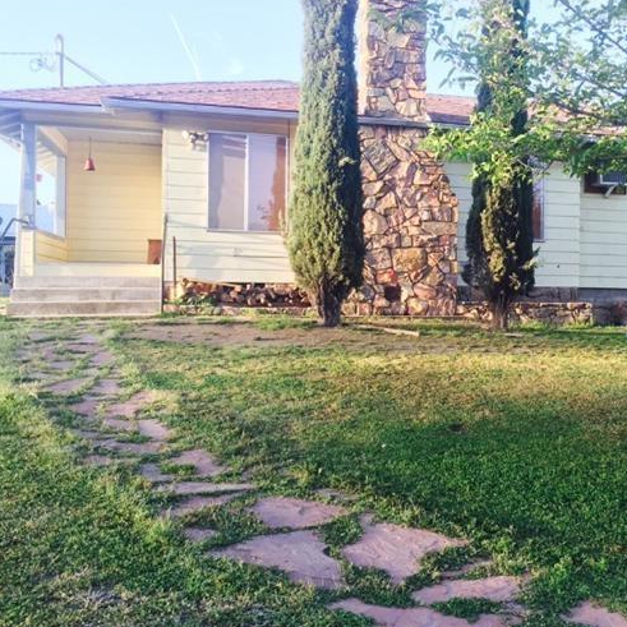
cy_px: 297
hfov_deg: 40.7
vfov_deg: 41.8
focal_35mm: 40
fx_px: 820
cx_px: 467
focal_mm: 4.15
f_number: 2.2
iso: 32
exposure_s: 1/120
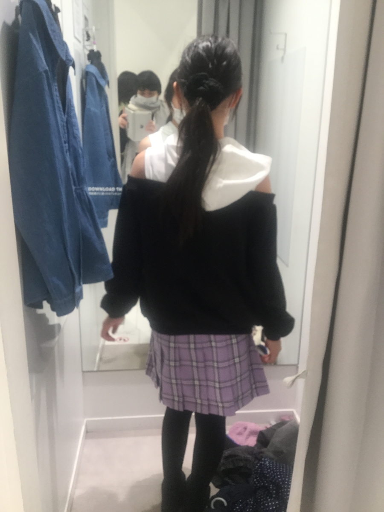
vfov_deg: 58.4
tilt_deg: -13.9
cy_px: 256
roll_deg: +1.5
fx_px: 459
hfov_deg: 45.4
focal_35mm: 31
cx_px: 192
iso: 32
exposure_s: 1/30
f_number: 2.4
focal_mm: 3.3
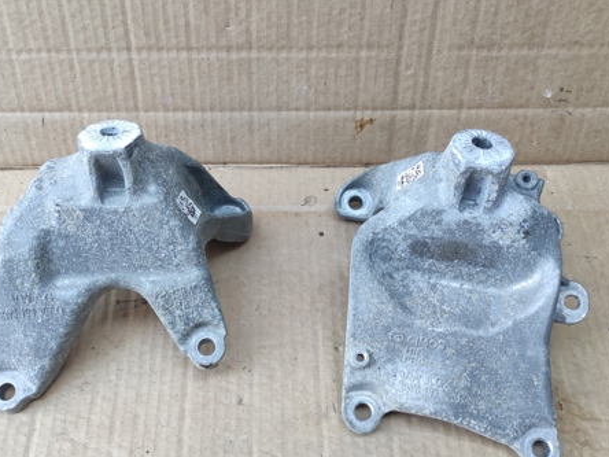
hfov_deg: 51.2
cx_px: 266
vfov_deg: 39.6
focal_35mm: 36
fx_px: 633
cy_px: 250
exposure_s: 1/120
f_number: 1.89
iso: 257
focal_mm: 5.43
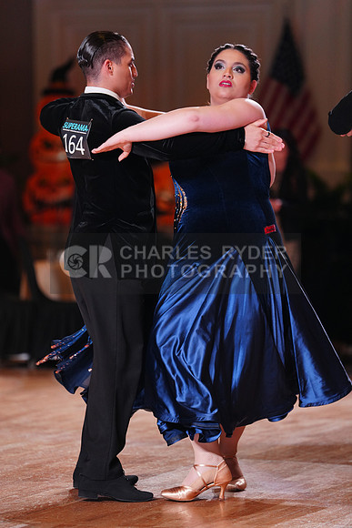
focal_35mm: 162
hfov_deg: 8.5
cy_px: 264
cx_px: 176
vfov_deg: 12.7
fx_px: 2374
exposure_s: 1/400
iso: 1600
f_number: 2.8
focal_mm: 162
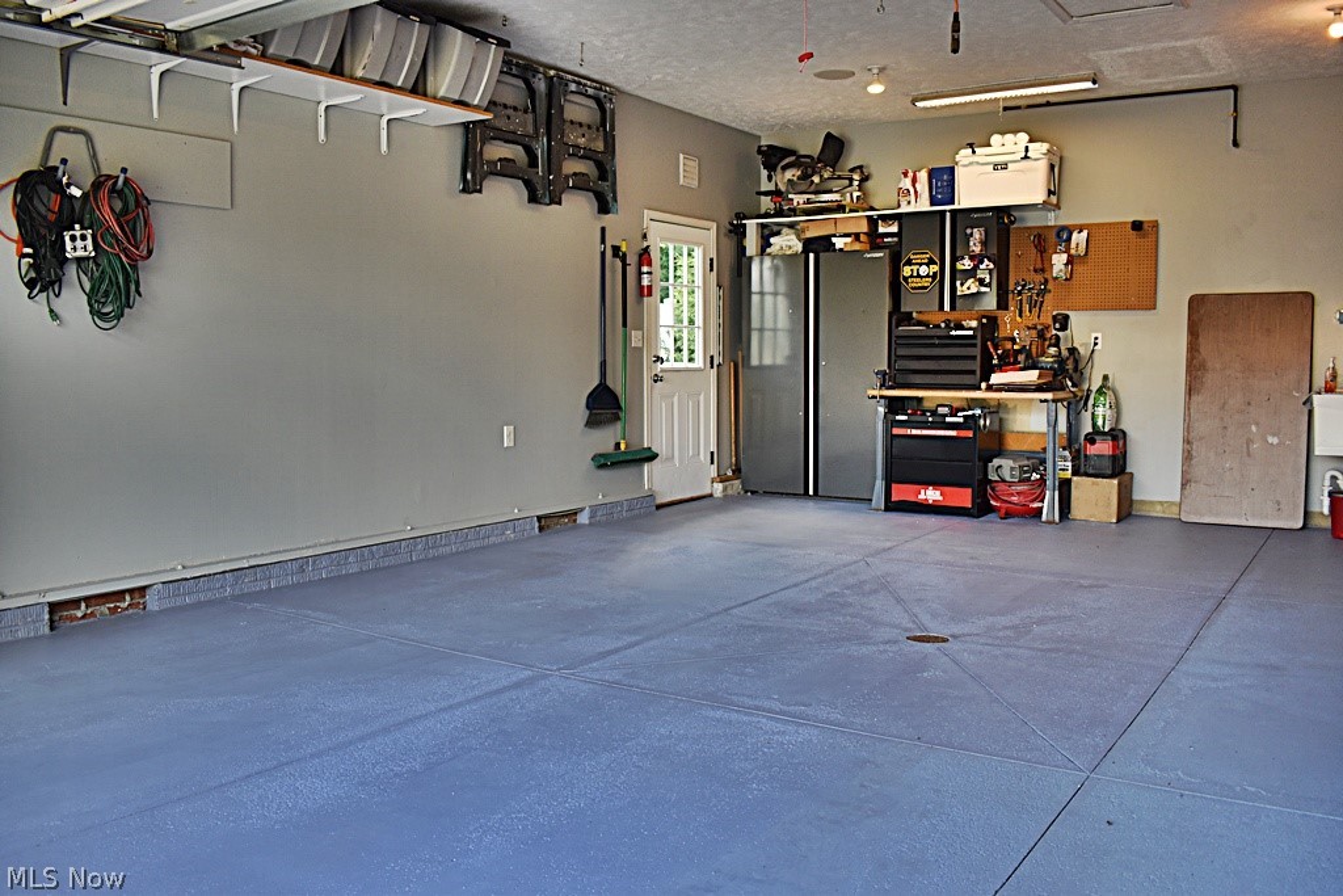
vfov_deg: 43.6
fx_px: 1119
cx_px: 672
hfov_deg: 61.9
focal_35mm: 30
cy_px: 448
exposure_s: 1/250
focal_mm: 20
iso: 560
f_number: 3.5
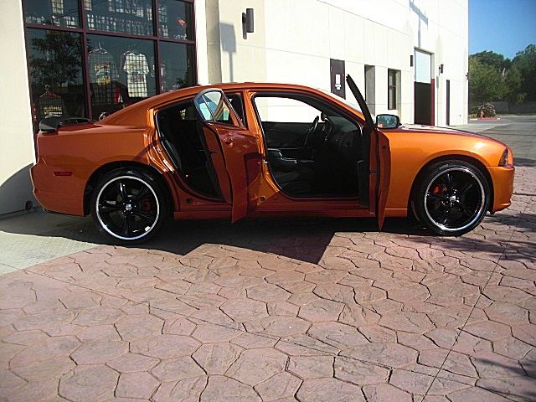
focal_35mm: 36
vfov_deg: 39.7
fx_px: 557
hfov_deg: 51.4
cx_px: 268
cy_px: 201
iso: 50
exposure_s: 1/1000
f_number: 2.8
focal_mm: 6.3
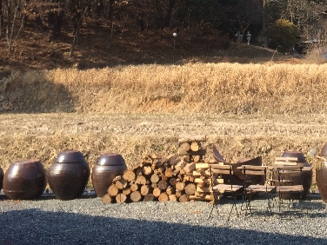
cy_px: 38
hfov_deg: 32.6
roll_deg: +0.5
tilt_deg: +5.3
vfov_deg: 25.1
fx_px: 538
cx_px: 275
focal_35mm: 57
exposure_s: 1/1208
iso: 32
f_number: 2.2
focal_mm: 4.15
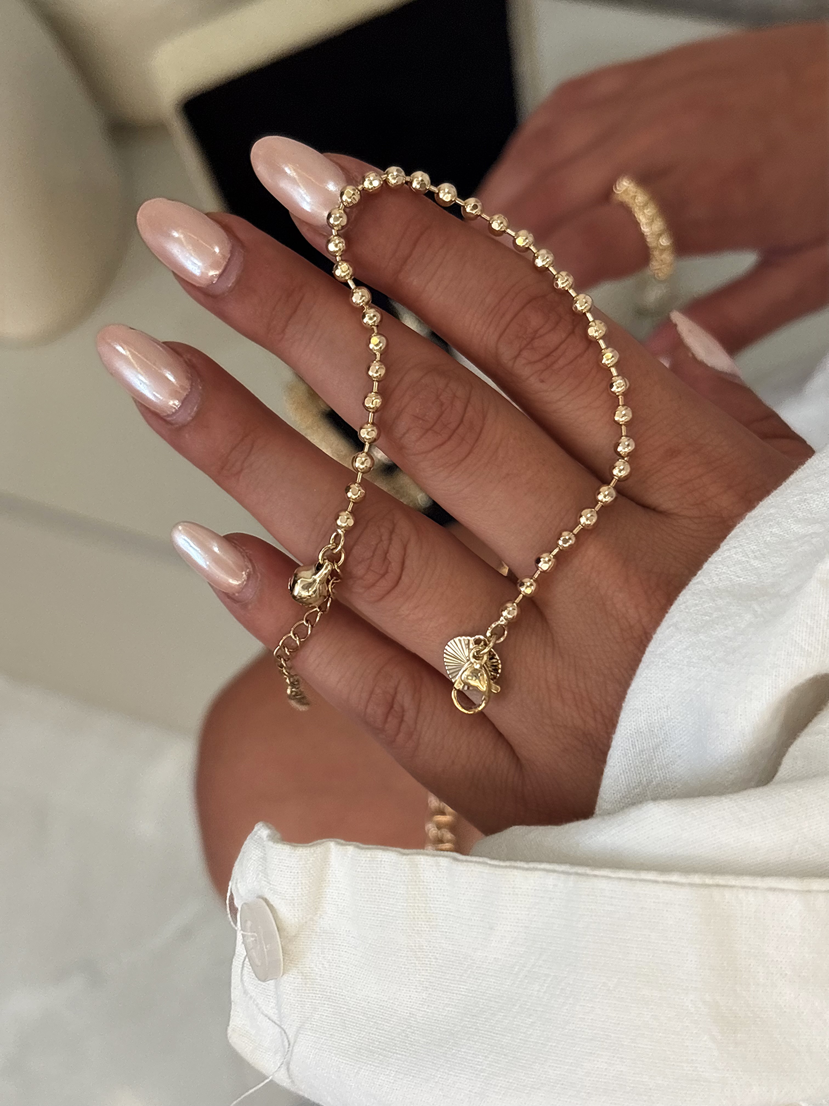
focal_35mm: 52
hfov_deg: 28.0
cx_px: 414
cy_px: 553
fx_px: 1660
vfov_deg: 36.8
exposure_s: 1/50
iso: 125
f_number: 1.6
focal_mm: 5.96
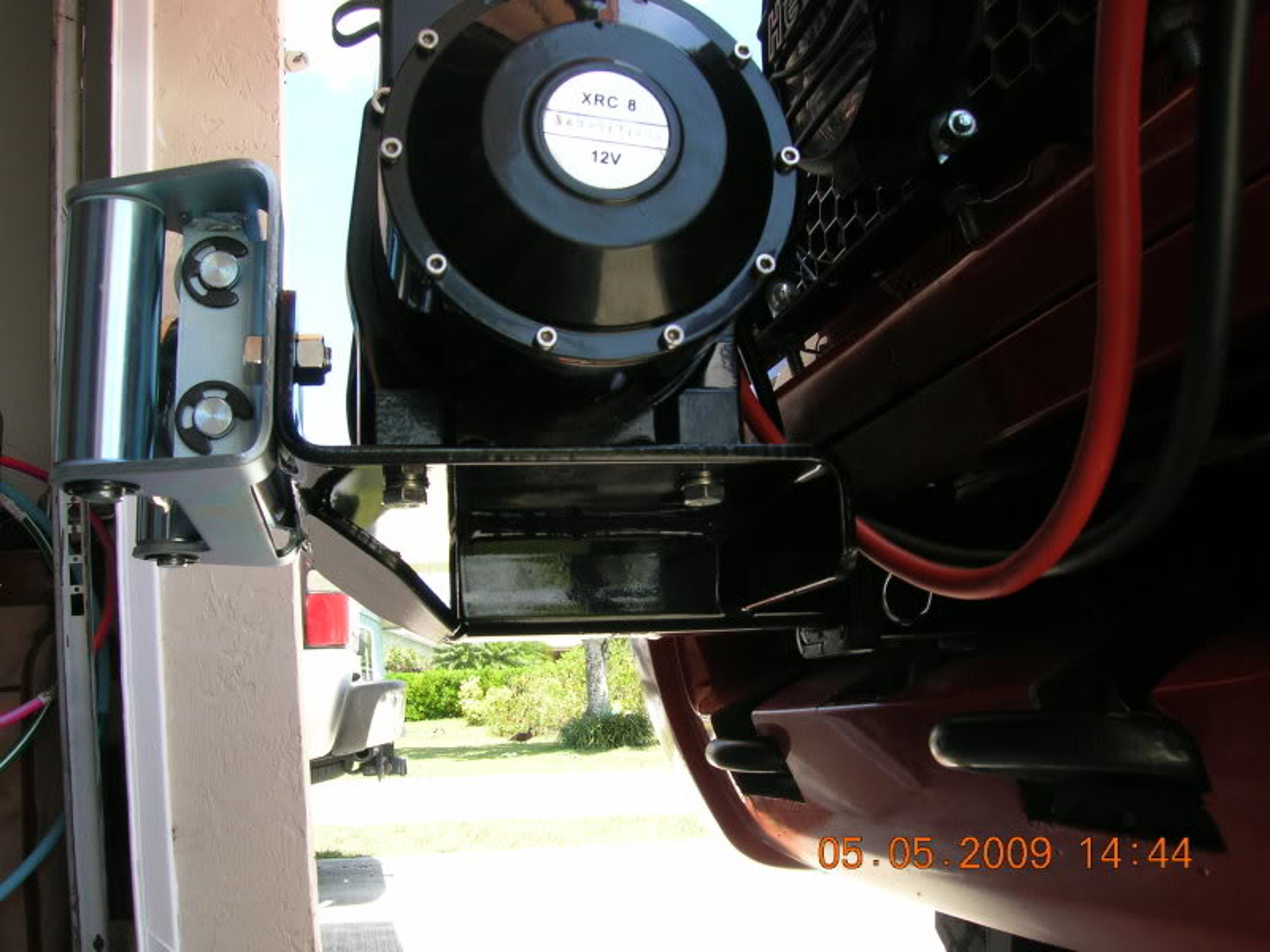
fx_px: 1247
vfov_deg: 41.8
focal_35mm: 34
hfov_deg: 54.0
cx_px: 635
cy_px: 476
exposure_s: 1/77.7
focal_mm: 5.7
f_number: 4.9
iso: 50
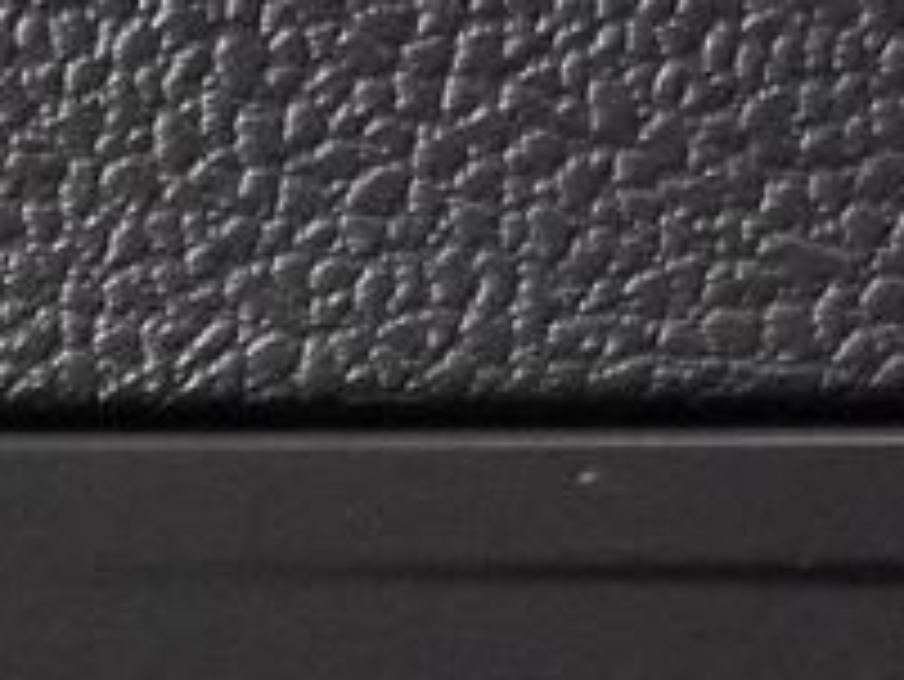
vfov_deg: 5.6
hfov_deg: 7.4
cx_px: -1093
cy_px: 1725
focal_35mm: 255
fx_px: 6663
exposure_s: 1/40
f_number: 3.2
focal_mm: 37.1
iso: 1250
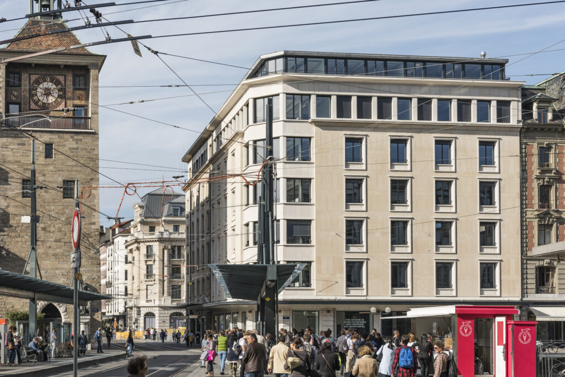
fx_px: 942
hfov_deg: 33.4
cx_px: 282
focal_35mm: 60
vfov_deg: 22.6
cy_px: 188
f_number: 11
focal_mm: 60
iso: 100
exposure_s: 1/200
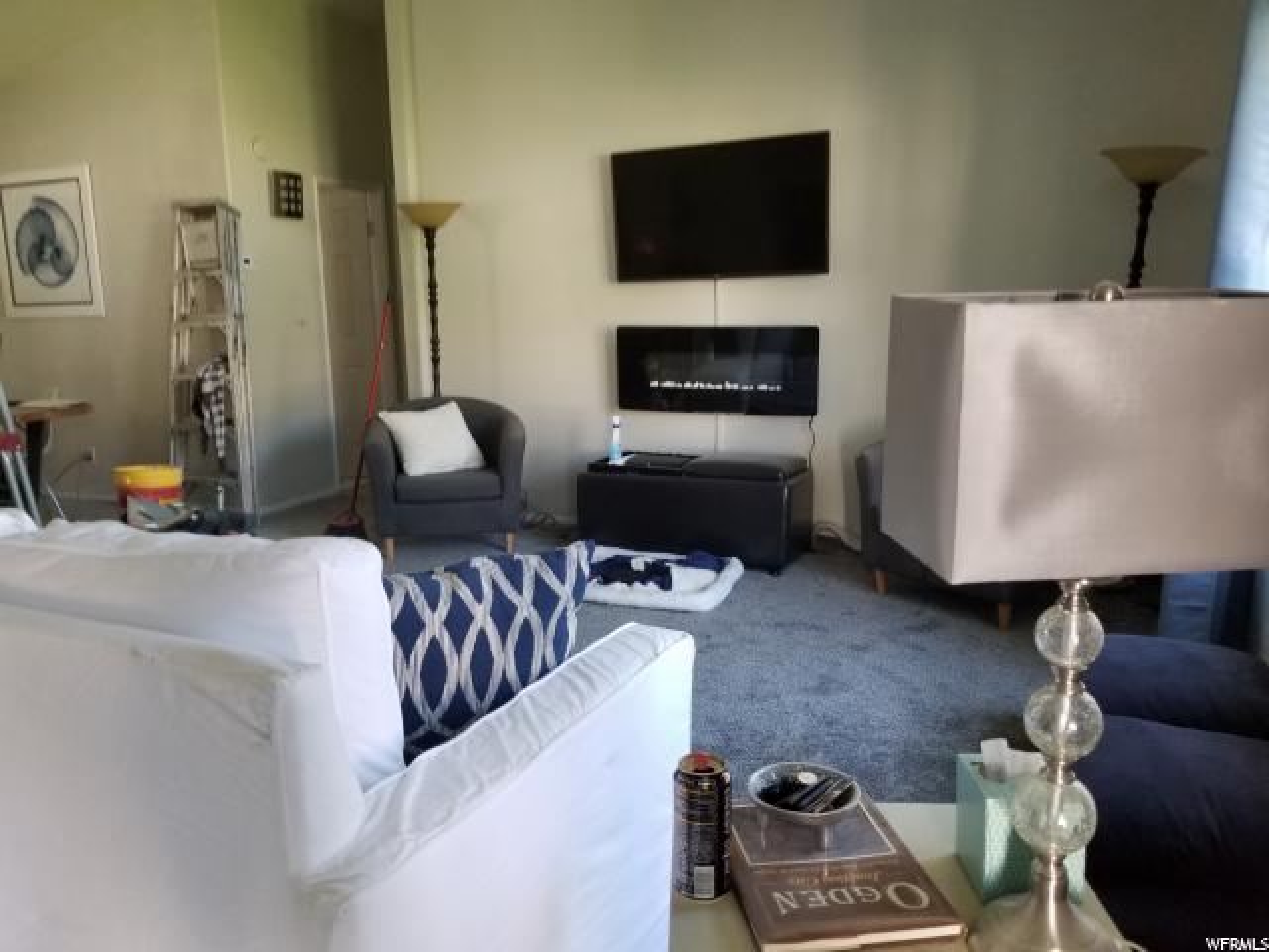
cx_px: 634
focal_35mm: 26
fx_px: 953
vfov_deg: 53.1
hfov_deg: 67.3
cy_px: 476
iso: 160
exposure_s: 1/60
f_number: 1.7
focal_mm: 4.25
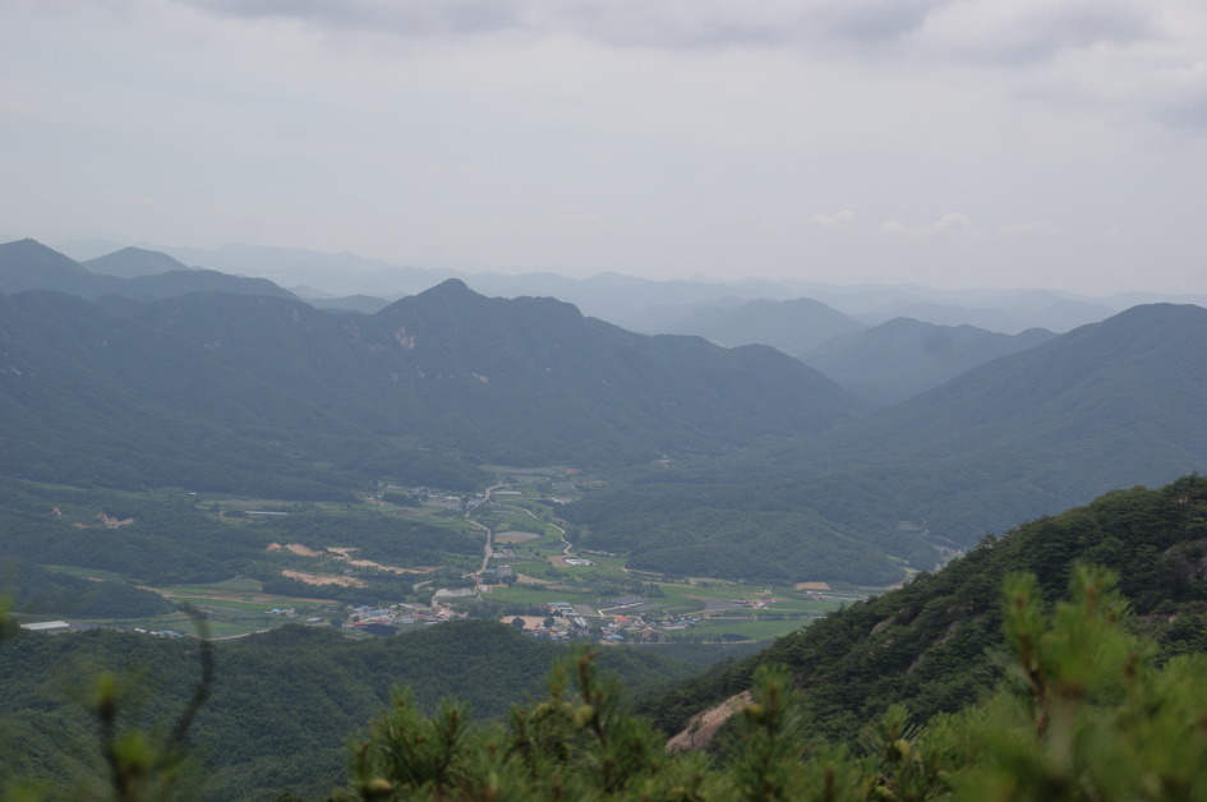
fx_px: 2512
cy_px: 401
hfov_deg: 27.0
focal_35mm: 75
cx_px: 604
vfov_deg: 18.1
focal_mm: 50
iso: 100
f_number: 6.3
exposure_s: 1/640
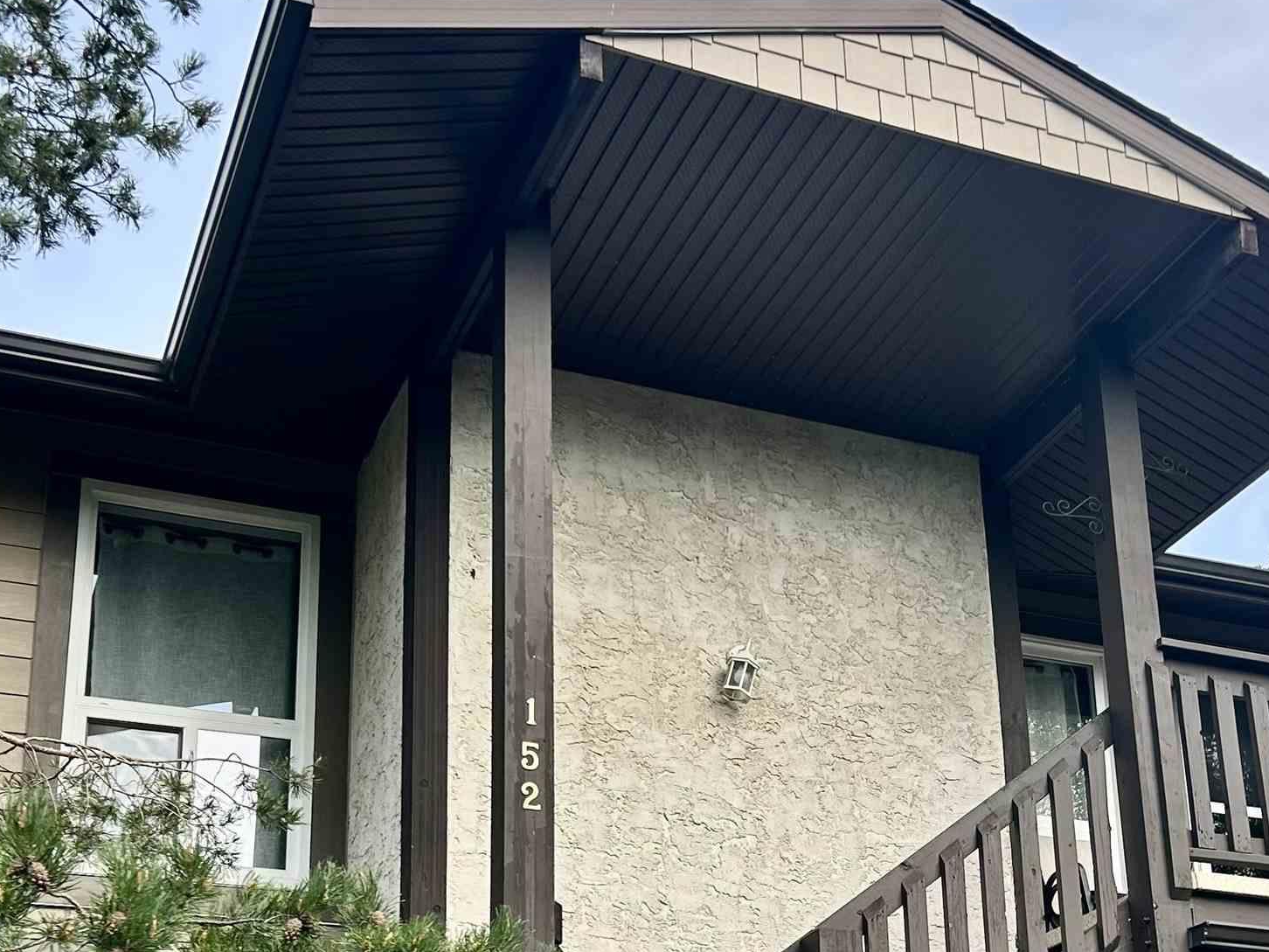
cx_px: 816
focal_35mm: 55
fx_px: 2016
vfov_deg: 25.8
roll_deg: +2.9
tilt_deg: +18.0
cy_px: 828
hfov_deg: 34.7
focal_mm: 5.7
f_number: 1.5
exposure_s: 1/563
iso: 50
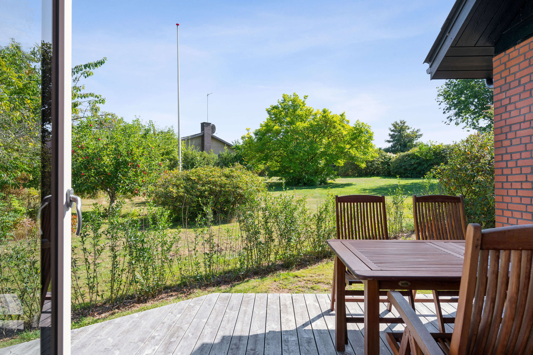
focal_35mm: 21
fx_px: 311
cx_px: 266
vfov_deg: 59.5
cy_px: 178
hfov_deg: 81.2
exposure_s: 1/125
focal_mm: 21
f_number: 8
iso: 200
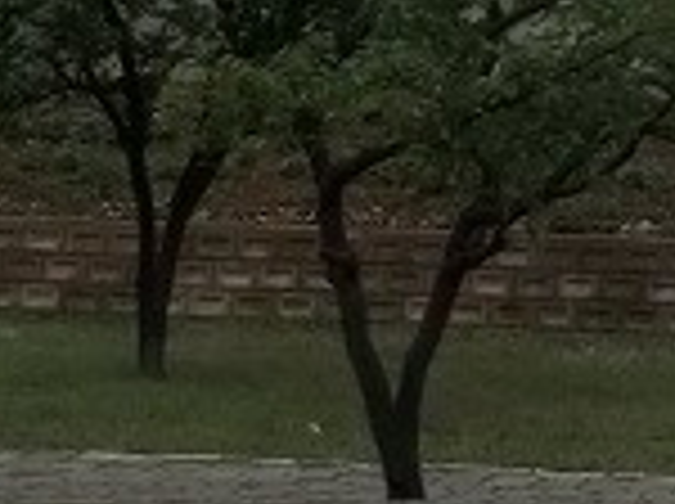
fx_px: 2901
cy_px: -317
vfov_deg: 9.6
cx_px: 922
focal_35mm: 149
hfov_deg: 12.8
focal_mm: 5.9
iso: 64
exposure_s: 1/500
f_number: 3.3
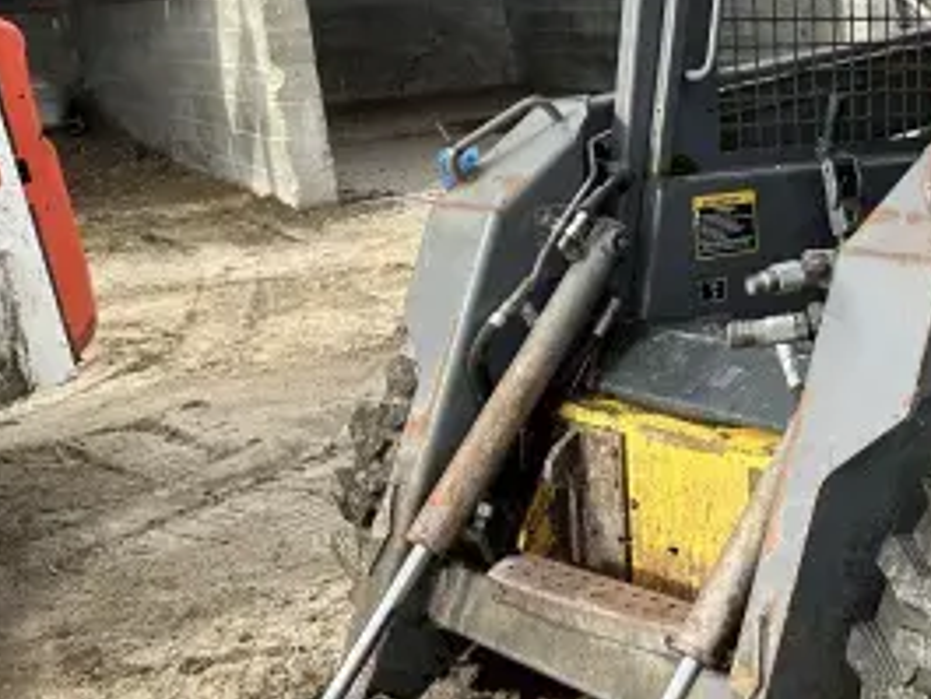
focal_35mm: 58
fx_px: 1561
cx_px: 899
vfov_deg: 25.2
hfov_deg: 31.1
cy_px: 309
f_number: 1.78
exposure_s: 1/879
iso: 80
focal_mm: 6.86
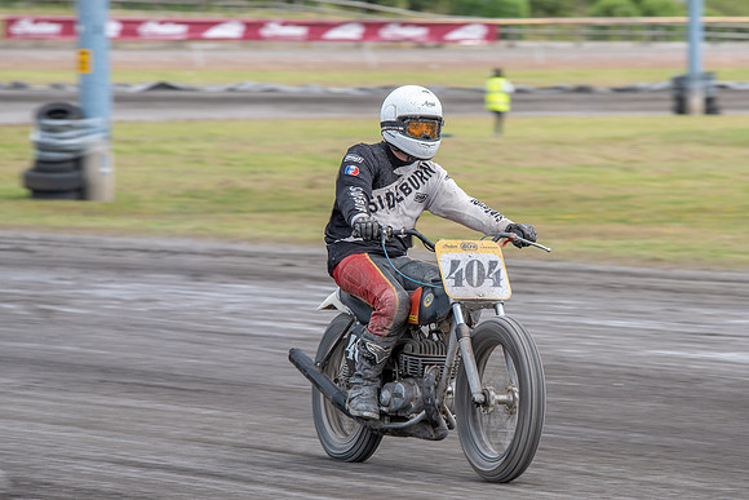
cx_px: 510
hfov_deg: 7.3
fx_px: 5896
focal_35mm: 283
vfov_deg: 4.9
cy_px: 259
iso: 200
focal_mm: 200
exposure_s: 1/250
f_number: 8
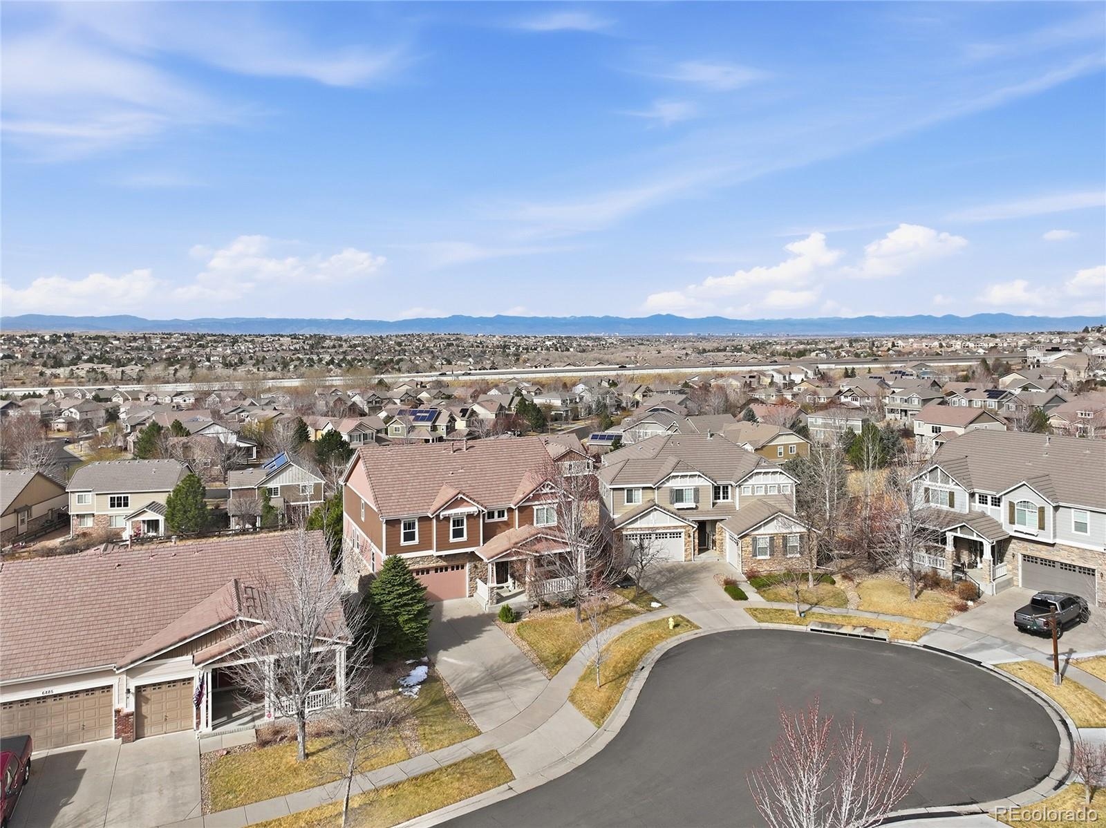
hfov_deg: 71.6
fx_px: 766
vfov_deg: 56.8
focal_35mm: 24
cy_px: 414
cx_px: 553
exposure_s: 1/2500
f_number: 2.8
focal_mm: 12.3
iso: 120
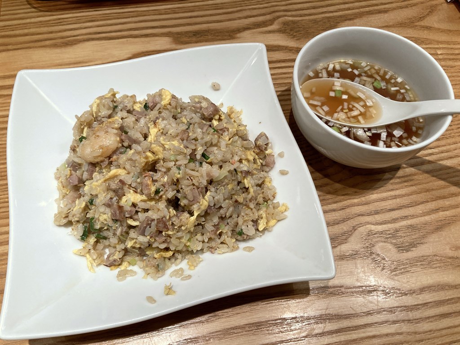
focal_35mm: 28
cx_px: 230
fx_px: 372
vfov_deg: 49.7
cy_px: 172
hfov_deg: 63.4
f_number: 1.8
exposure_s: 1/50
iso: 80
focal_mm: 3.99
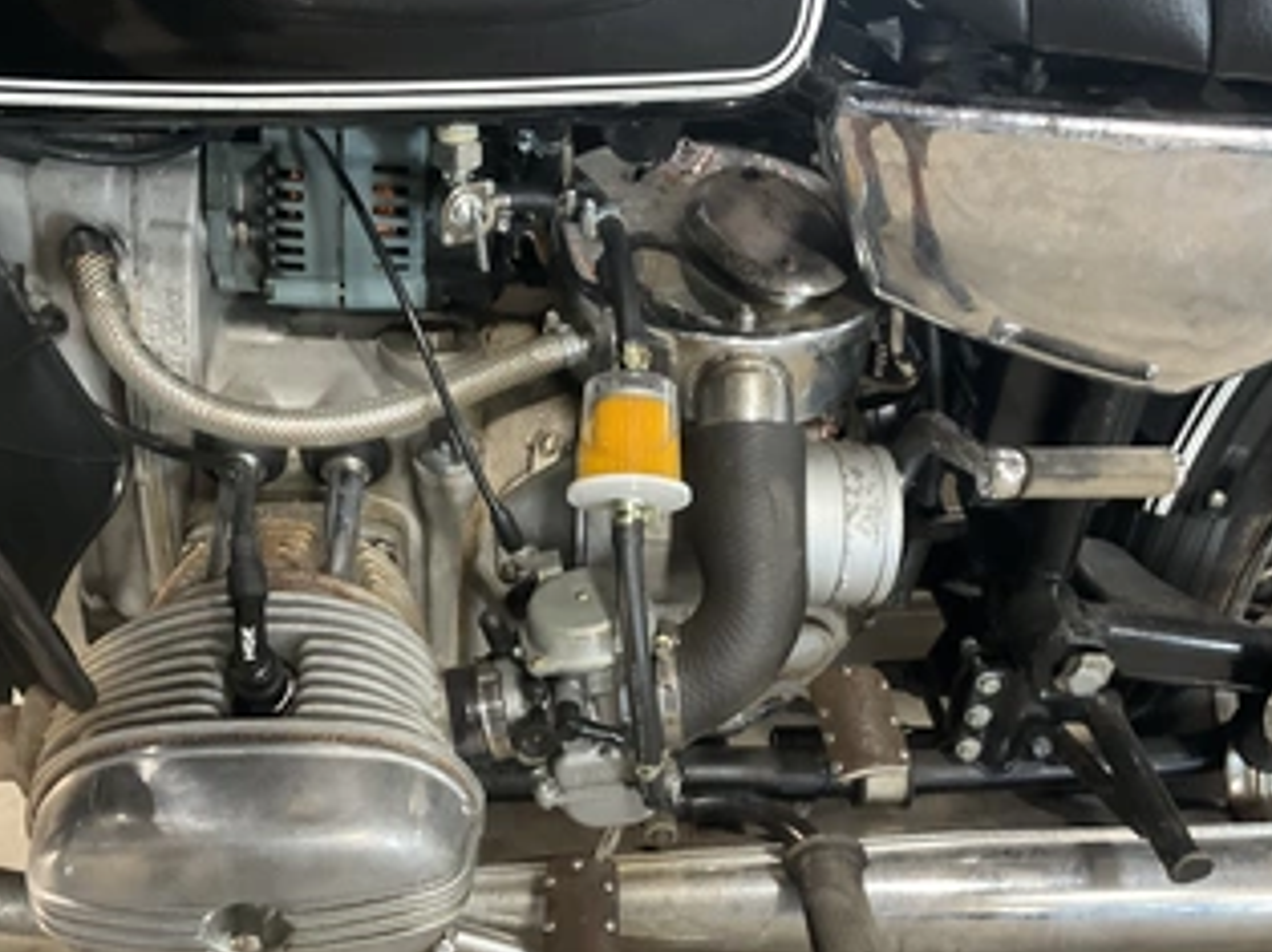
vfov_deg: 38.5
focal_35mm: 37
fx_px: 1359
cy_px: 563
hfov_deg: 50.2
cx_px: 644
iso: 200
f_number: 1.8
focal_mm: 3
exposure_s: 1/40
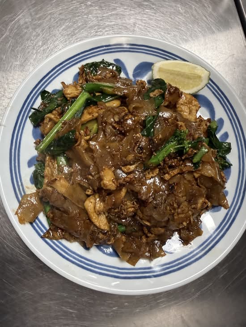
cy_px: 164
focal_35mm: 24
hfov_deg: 56.8
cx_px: 123
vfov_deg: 71.6
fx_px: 227
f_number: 2.2
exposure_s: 1/60
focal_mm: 2.22
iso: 250
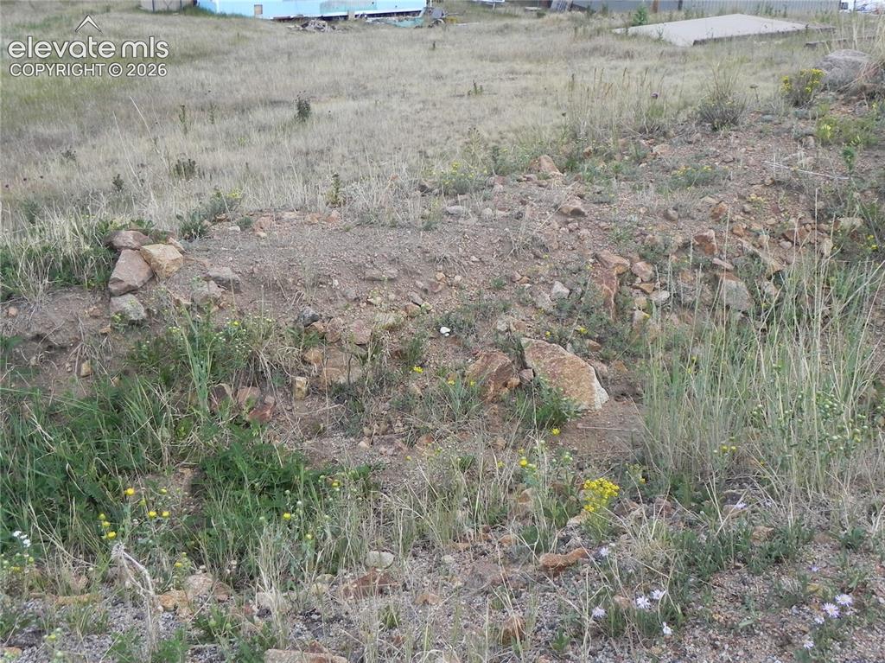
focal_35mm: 41
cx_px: 442
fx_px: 1048
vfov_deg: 35.1
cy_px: 332
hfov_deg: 45.8
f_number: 3.5
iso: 160
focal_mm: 7.3
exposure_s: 1/496
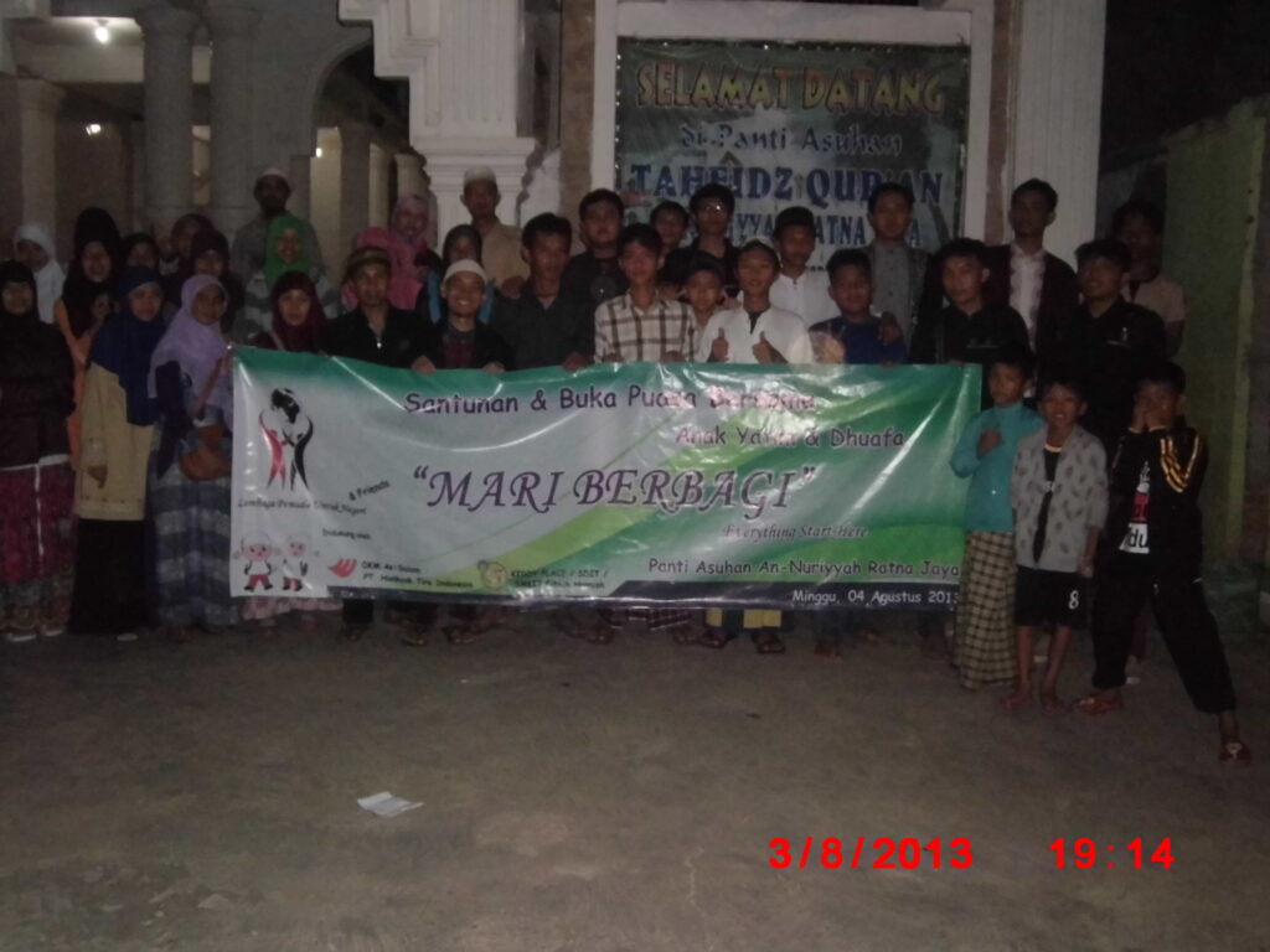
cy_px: 476
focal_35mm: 36
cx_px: 635
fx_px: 1321
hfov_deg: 51.4
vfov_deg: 39.7
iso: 400
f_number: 3.1
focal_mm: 6.4
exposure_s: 1/60
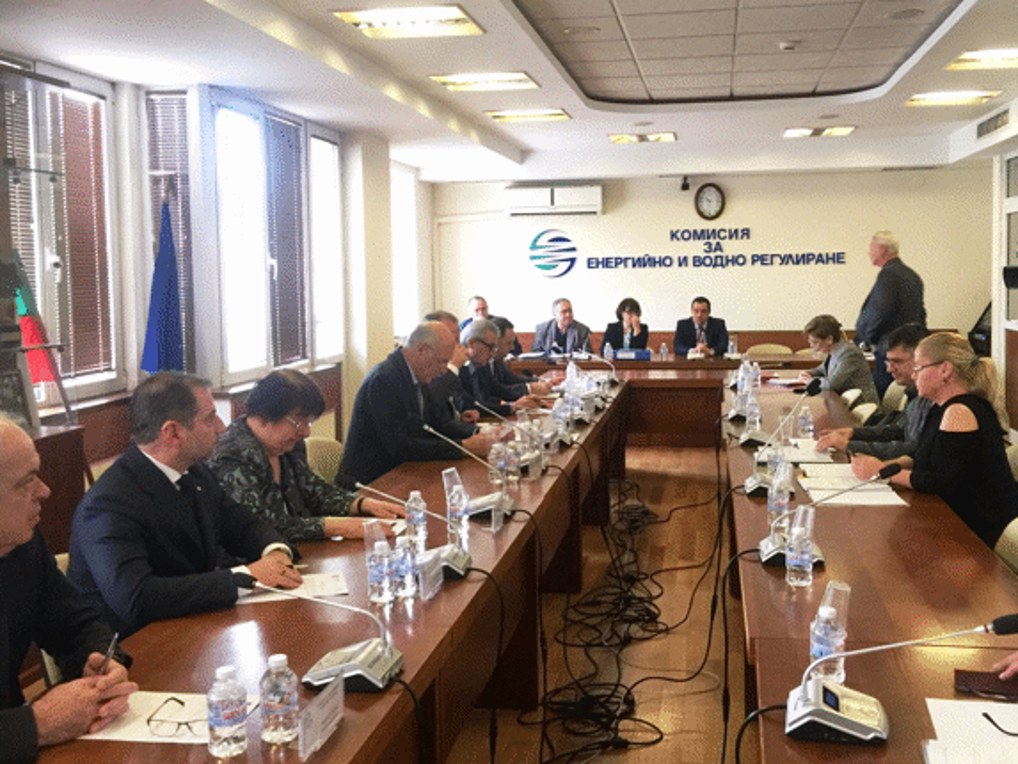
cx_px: 552
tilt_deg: -2.7
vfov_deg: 38.6
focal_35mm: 37
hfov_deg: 50.1
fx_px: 1088
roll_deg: +0.4
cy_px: 338
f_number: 2.2
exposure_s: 1/17
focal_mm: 4.15
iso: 160
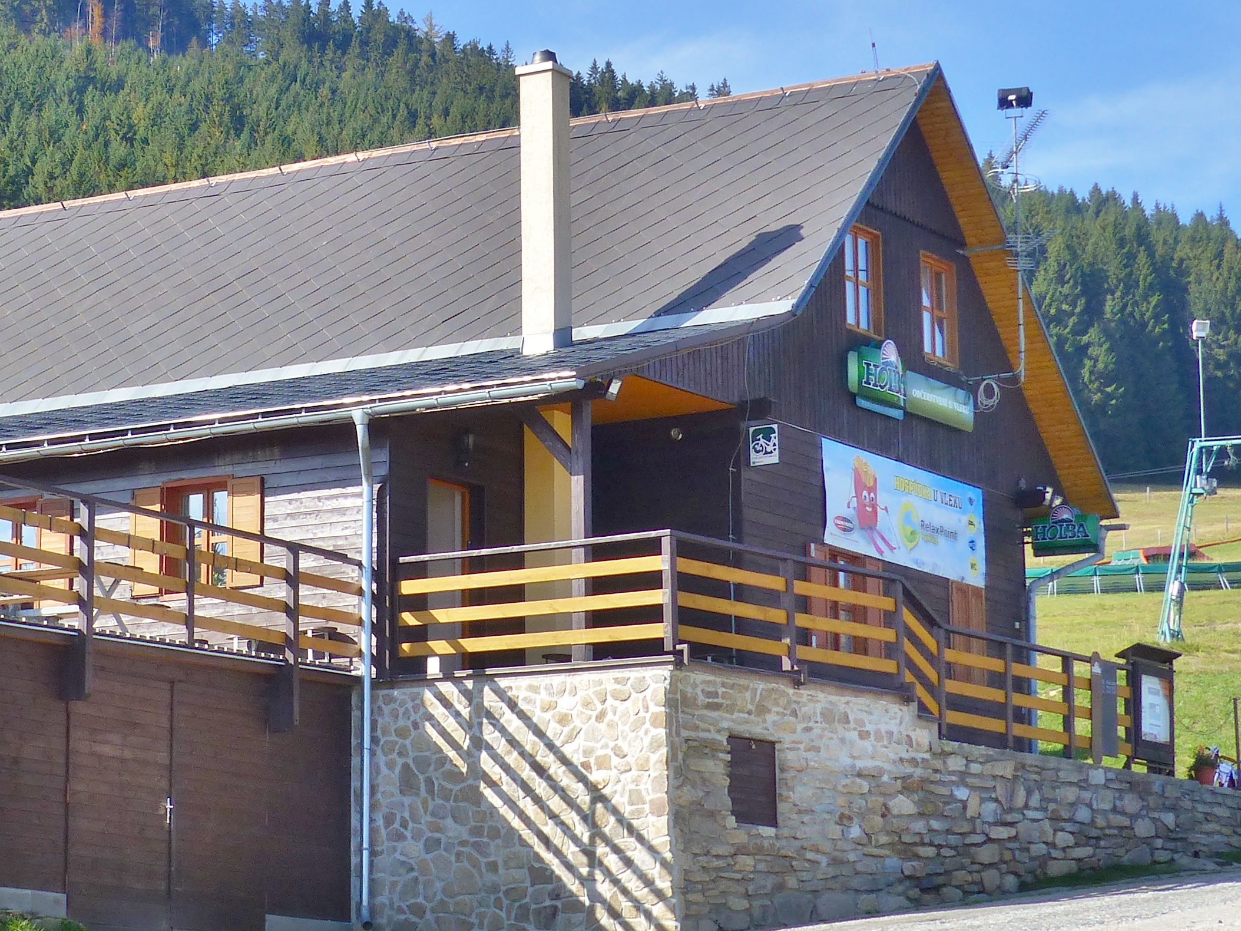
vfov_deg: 13.2
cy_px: 311
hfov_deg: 17.5
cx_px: 326
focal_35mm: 112
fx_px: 4015
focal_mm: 10.1
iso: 100
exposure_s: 1/640
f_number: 4
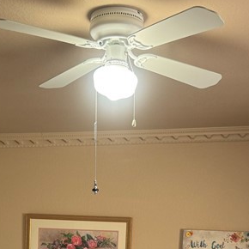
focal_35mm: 75
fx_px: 610
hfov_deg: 23.1
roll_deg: -1.2
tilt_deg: -1.9
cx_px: 124
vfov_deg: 21.7
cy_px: 285
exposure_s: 1/60
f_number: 1.78
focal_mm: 6.76
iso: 125
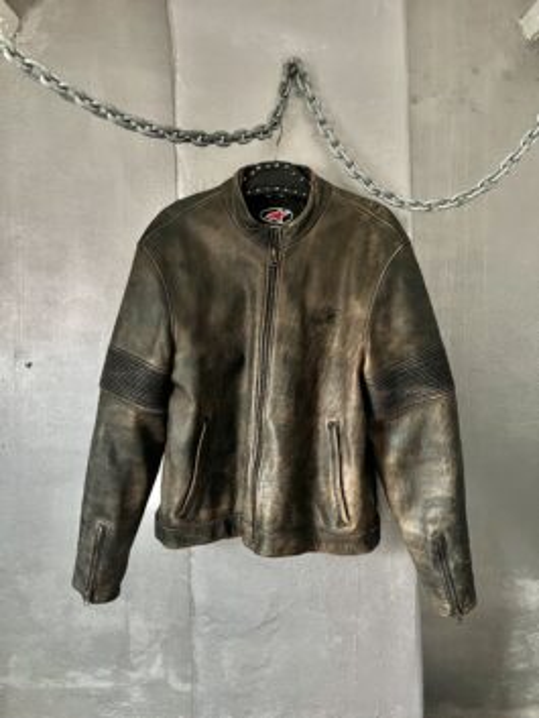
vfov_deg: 67.3
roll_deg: -0.7
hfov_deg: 53.1
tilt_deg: -1.5
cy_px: 359
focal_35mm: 26
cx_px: 270
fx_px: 539
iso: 640
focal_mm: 5.7
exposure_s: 1/30
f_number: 1.5
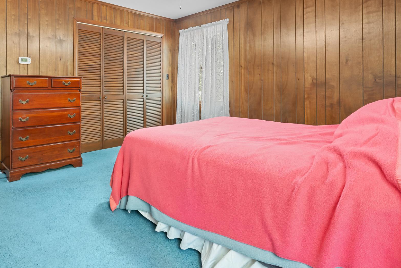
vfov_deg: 57.6
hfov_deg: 78.1
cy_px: 108
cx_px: 151
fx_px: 241
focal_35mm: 22
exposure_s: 5
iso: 200
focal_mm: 11
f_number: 7.1
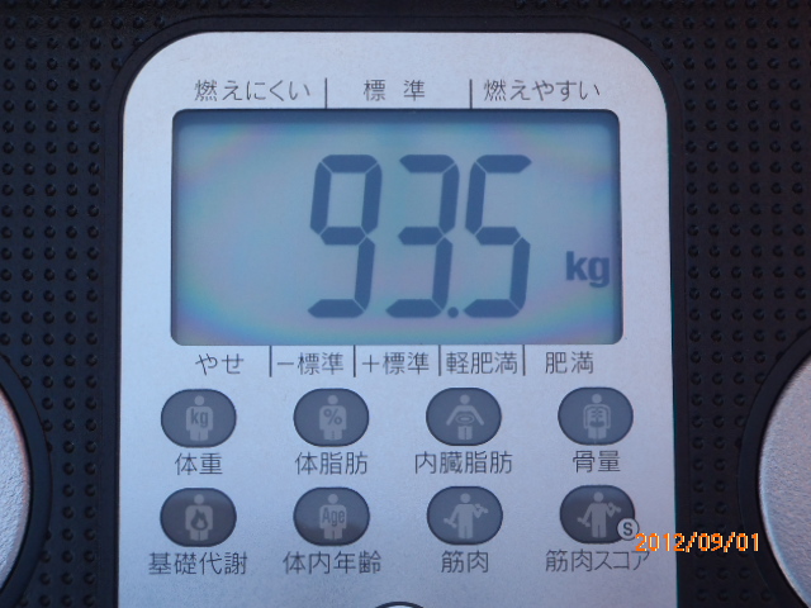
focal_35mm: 102
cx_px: 406
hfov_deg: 19.3
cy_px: 304
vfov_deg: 14.5
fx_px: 2390
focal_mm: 18.2
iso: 160
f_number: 5.1
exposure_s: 1/100
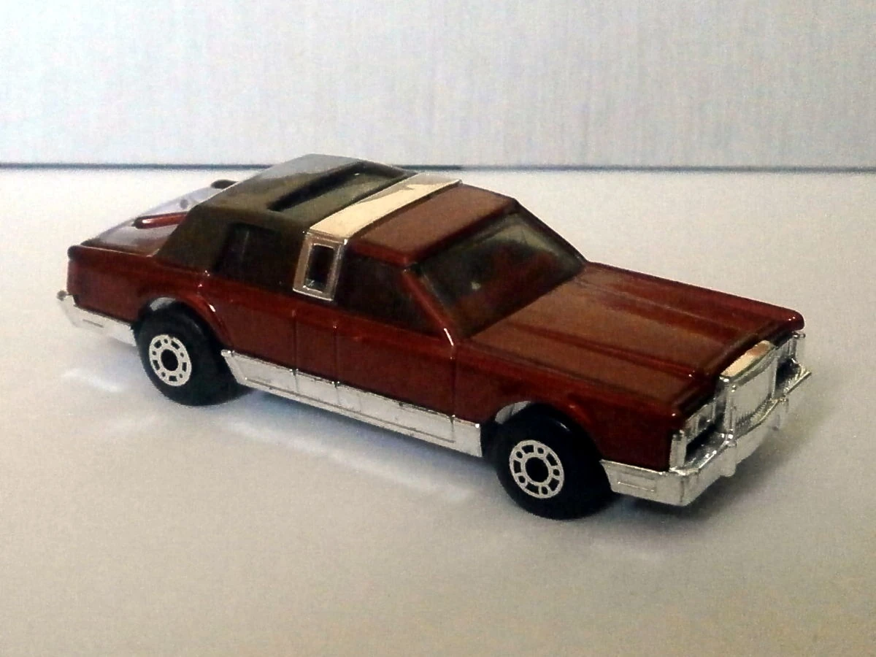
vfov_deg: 39.7
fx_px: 911
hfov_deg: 51.4
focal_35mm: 36
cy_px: 328
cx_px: 438
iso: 800
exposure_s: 1/100
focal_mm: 6.4
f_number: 3.1
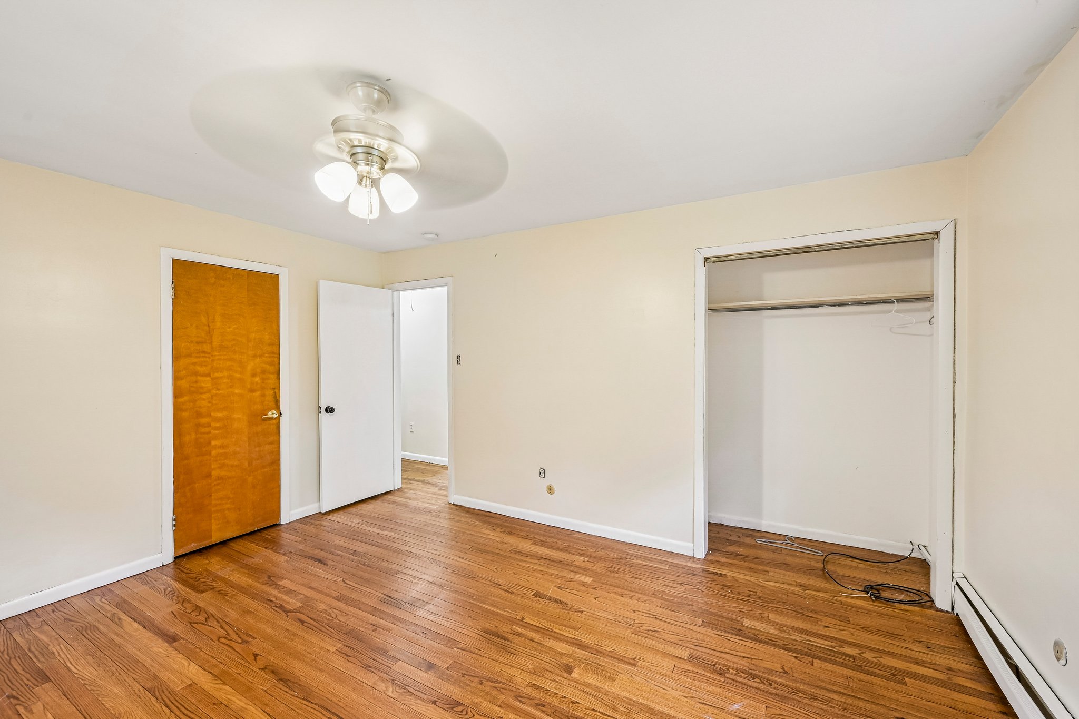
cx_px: 540
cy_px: 360
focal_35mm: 14
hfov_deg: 104.3
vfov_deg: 81.2
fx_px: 420
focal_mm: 14
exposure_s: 1/5
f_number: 8
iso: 400
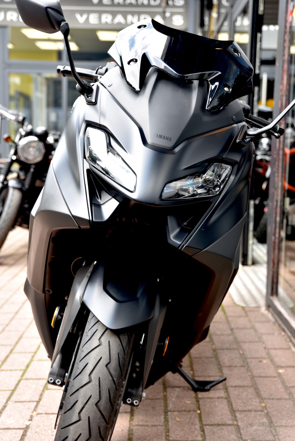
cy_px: 220
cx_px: 148
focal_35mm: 56
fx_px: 688
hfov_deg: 24.2
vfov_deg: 35.6
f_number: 4
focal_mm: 56
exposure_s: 1/60
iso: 100
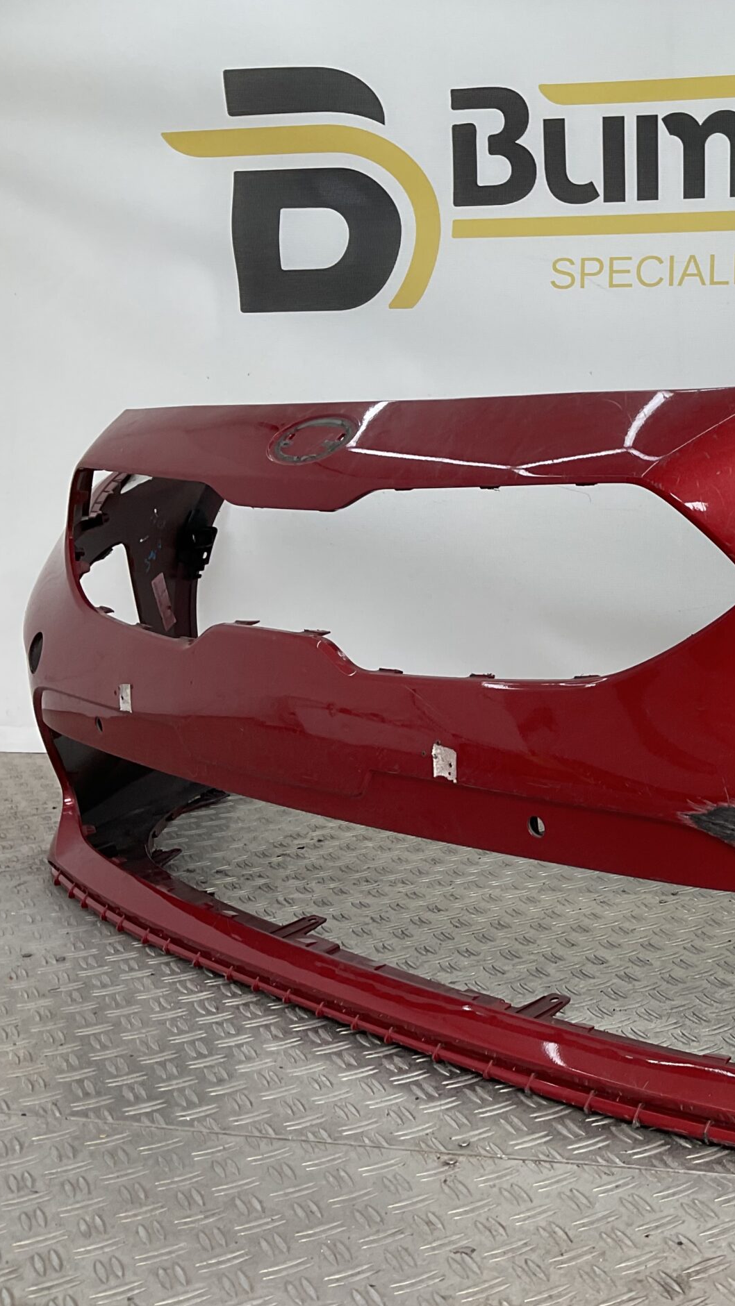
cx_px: 805
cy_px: 644
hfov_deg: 25.7
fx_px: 1490
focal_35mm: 43
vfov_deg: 47.4
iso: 16
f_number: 1.8
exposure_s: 1/220
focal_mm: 3
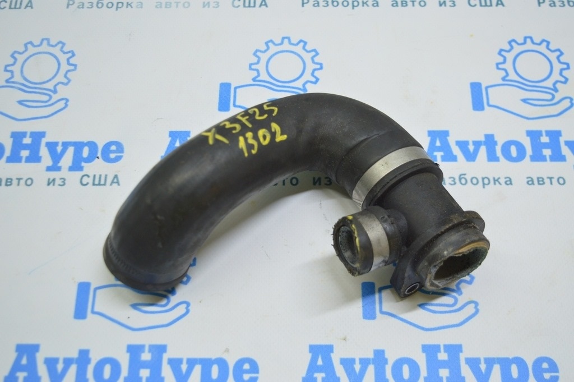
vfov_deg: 28.9
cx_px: 287
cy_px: 191
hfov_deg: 42.4
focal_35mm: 46
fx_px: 741
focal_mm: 31
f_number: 4.2
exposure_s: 1/50
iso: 400
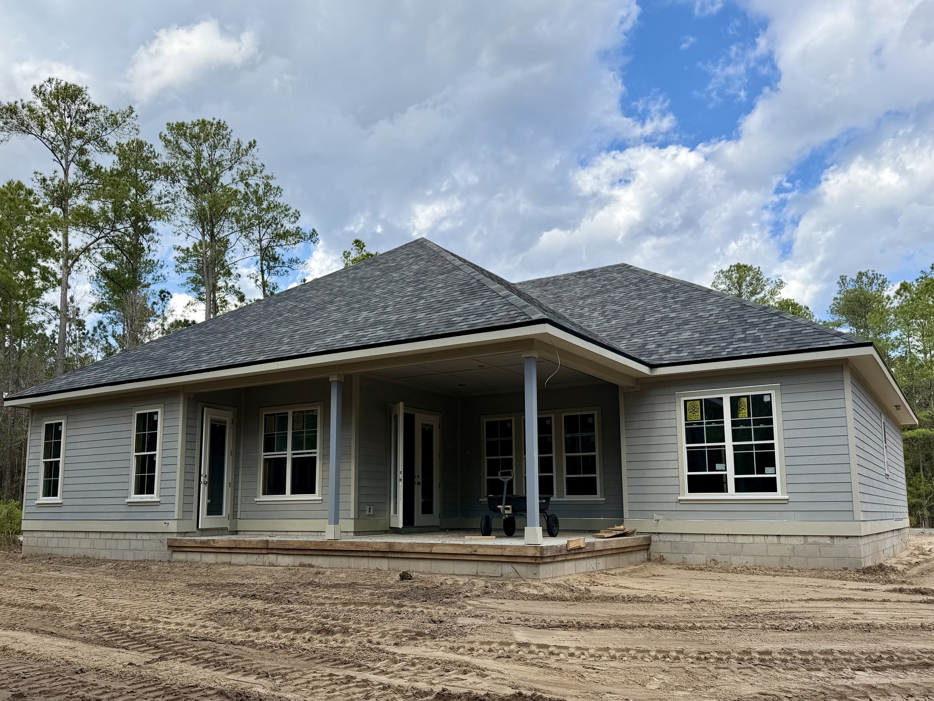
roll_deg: +1.2
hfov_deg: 61.6
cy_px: 403
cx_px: 428
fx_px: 783
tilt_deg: +9.2
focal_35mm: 29
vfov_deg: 48.1
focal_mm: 6.76
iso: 80
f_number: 1.78
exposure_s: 1/2703
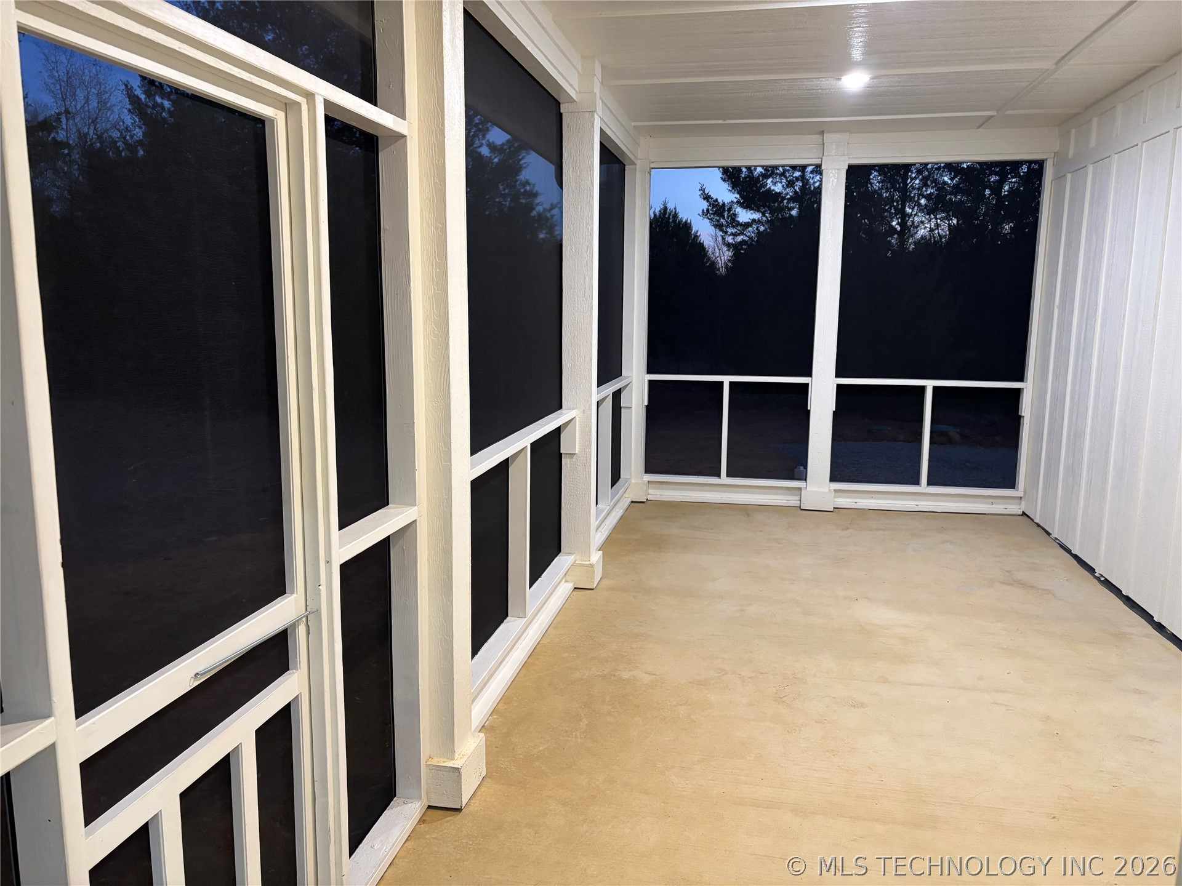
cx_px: 591
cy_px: 443
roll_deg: -1.4
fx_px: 888
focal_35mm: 26
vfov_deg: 53.1
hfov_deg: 67.3
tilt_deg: -8.9
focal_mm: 5.96
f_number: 1.6
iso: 320
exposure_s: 1/60
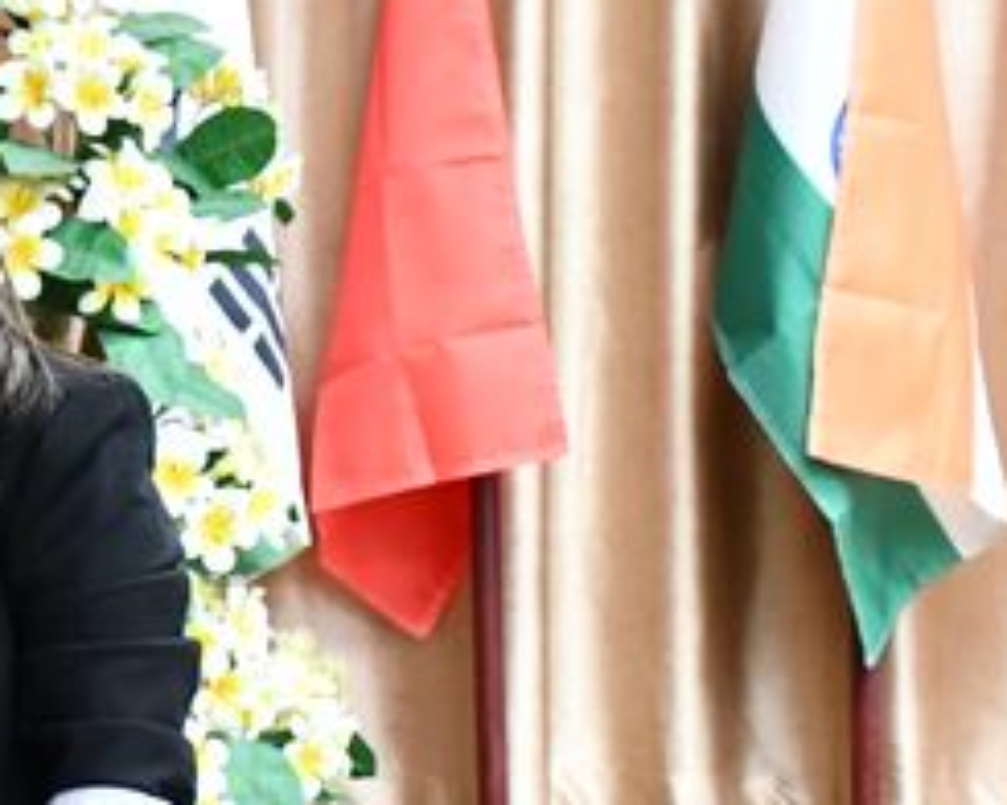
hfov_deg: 7.3
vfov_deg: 6.0
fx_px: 7719
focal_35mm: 259
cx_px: -748
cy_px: 109
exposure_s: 1/100
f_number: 4.5
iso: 3200
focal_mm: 44
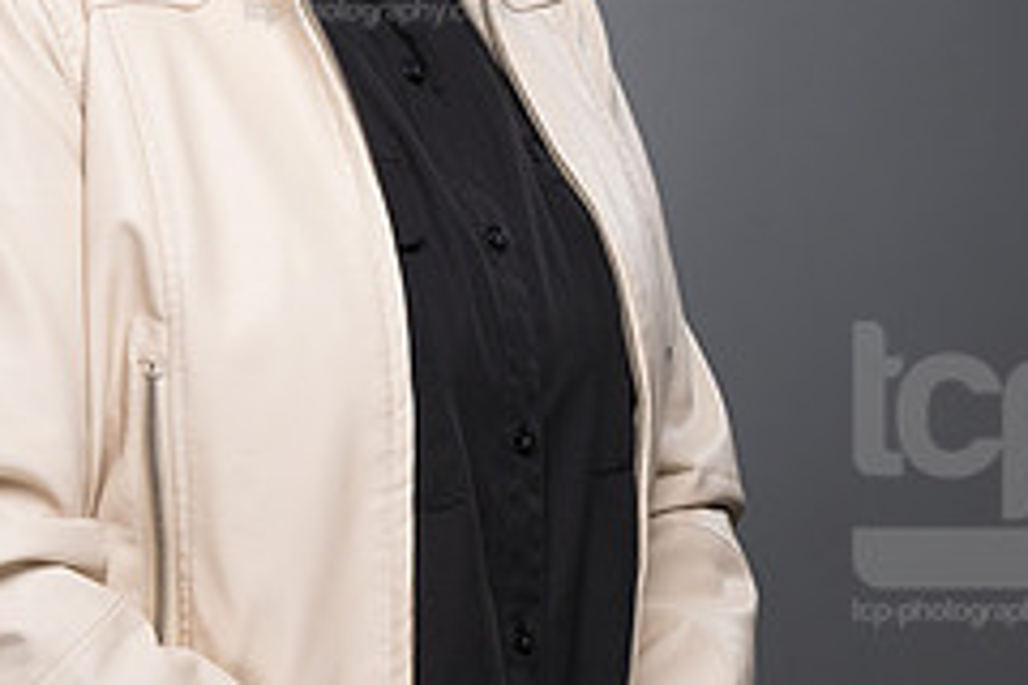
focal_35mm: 294
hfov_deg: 7.0
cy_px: -196
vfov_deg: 4.7
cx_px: 311
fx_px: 8395
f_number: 5.6
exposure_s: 1/250
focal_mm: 95
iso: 200
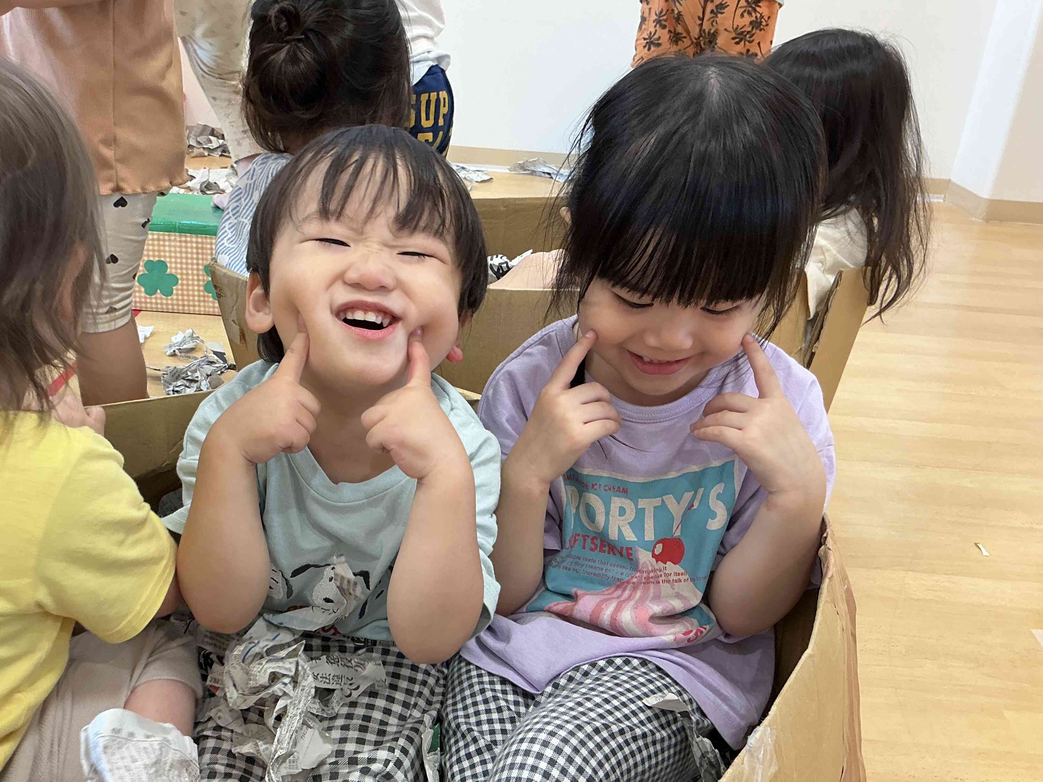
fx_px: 874
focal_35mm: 29
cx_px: 522
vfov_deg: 48.2
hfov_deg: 61.7
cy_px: 391
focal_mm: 3
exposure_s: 1/50
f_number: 1.8
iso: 50
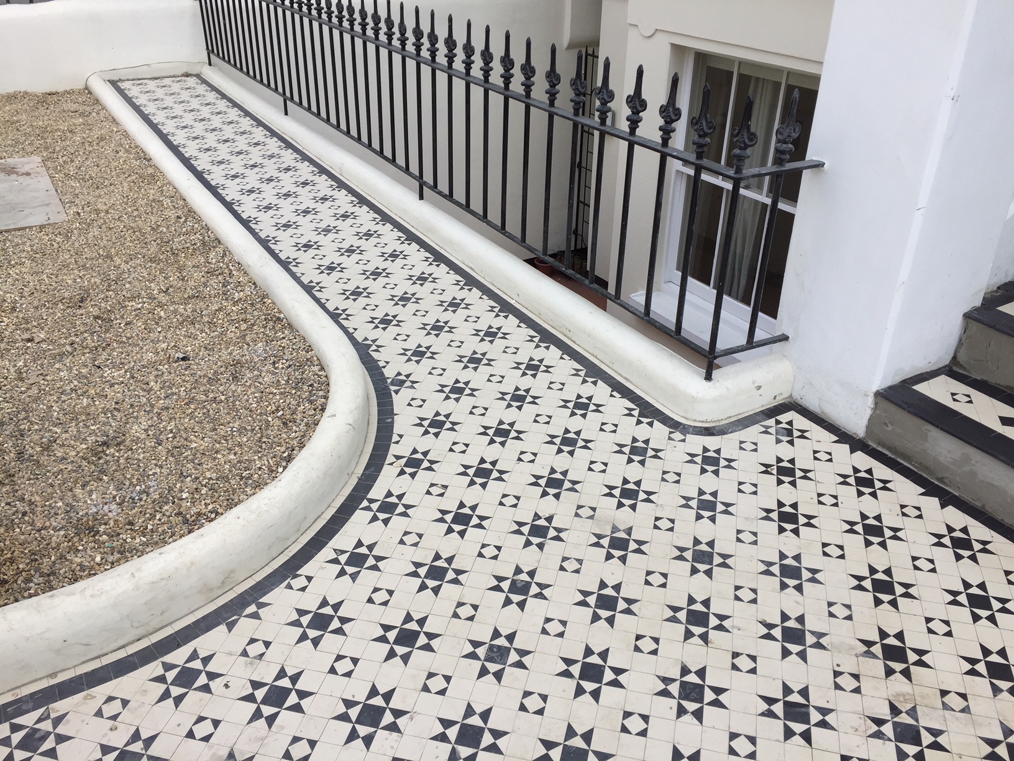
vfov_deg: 48.2
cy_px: 380
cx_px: 507
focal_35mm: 29
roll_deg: +1.0
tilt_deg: -29.6
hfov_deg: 61.7
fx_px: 849
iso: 32
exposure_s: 1/964
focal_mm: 4.15
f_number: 2.2
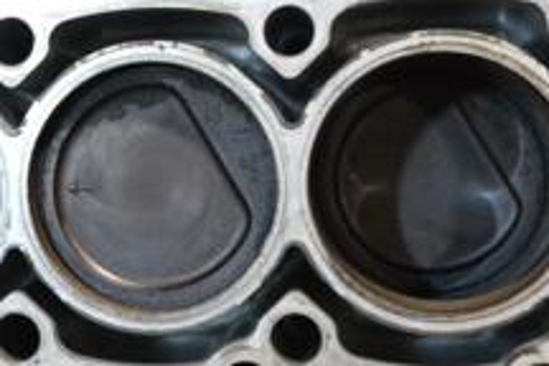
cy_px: 122
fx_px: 1525
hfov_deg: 19.9
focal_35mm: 100
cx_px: 30
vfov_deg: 13.7
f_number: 6.3
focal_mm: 24
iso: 3200
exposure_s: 1/160
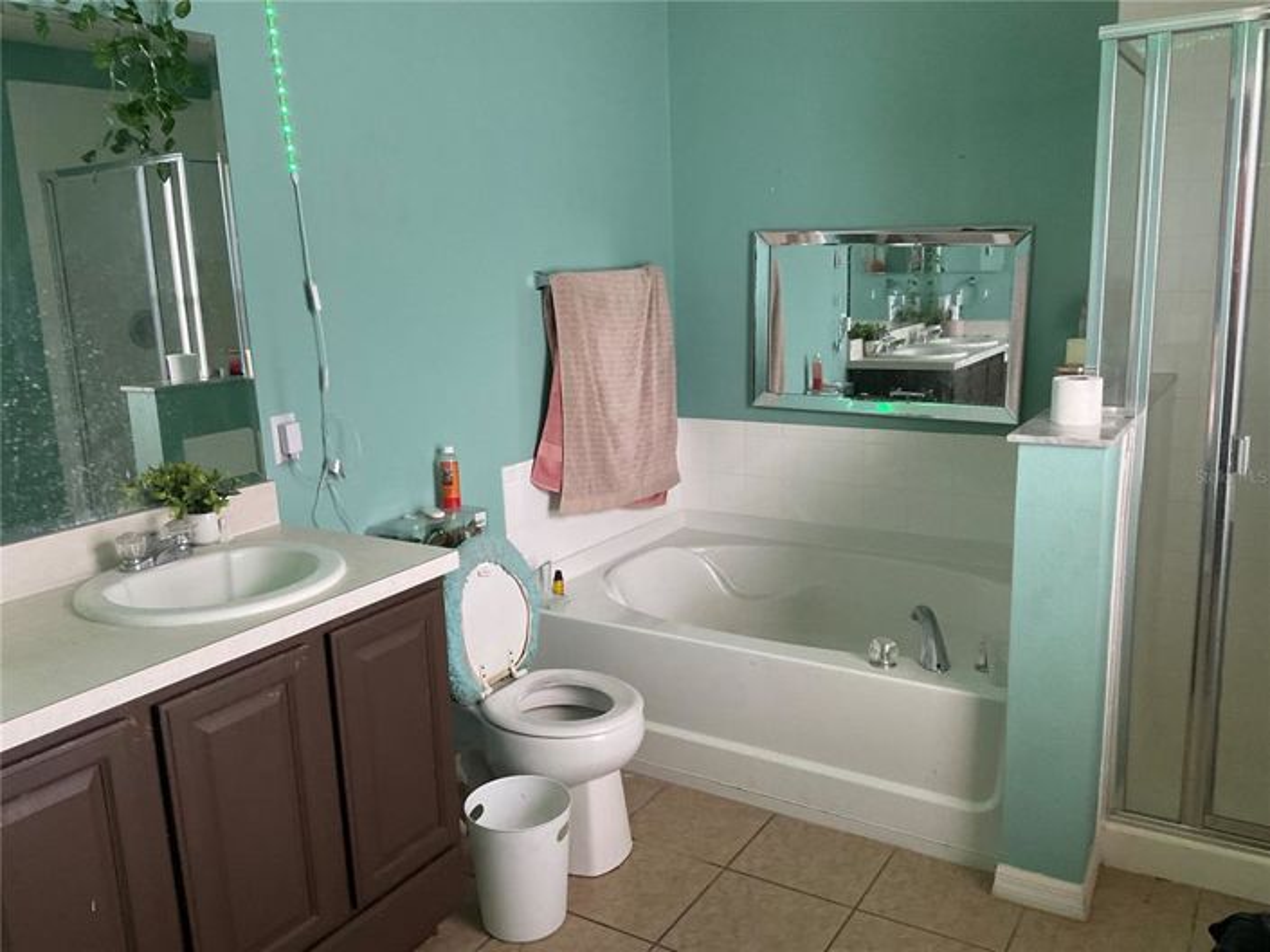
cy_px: 476
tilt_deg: -12.3
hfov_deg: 61.7
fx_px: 1063
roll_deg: +1.1
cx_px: 635
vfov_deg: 48.2
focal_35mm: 29
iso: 160
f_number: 1.8
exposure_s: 1/60
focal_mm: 3
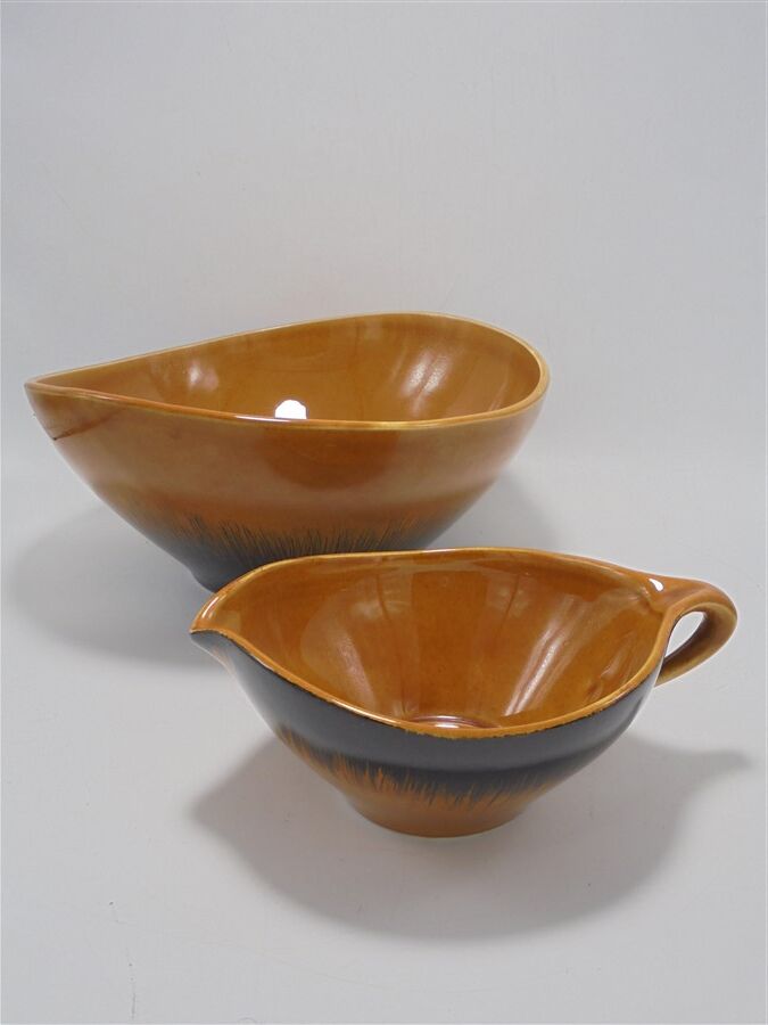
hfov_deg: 41.8
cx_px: 384
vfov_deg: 54.0
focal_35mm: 34
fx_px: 1006
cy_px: 512
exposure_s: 1/60
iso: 100
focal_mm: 6.1
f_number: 4
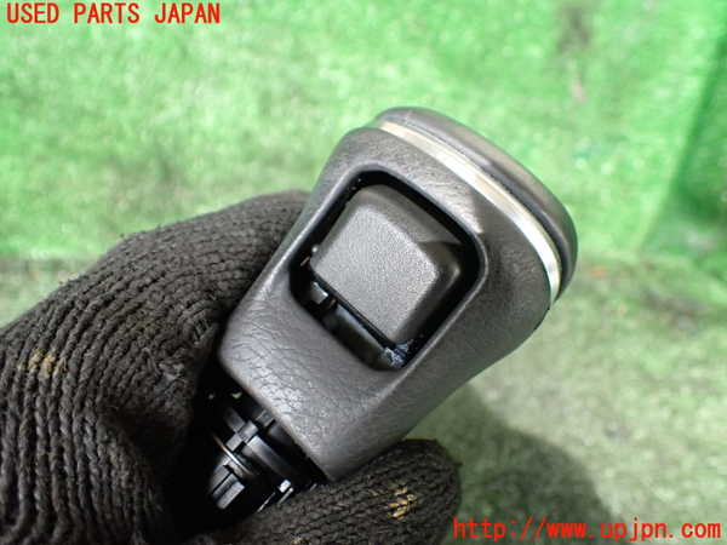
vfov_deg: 46.8
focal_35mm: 30
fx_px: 630
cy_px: 272
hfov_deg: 60.0
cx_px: 364
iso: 500
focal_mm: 5.4
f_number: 2.3
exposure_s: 1/125
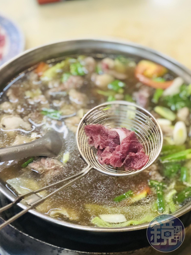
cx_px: 95
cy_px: 129
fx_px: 427
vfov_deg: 33.2
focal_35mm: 58
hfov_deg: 25.2
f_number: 2.8
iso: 400
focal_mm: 6.6
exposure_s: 1/30
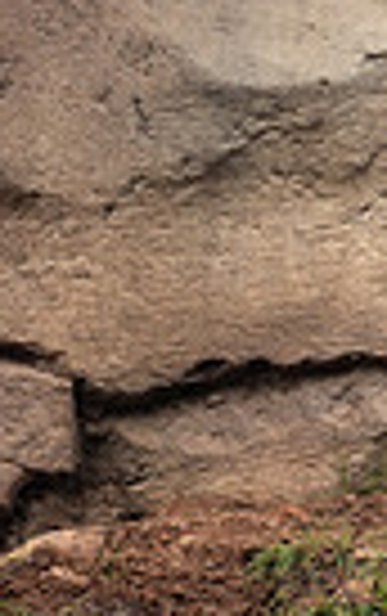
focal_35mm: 306
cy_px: 376
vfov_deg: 6.9
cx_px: 1297
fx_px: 5148
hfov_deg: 4.1
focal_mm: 70
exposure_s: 1/200
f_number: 2.8
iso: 200
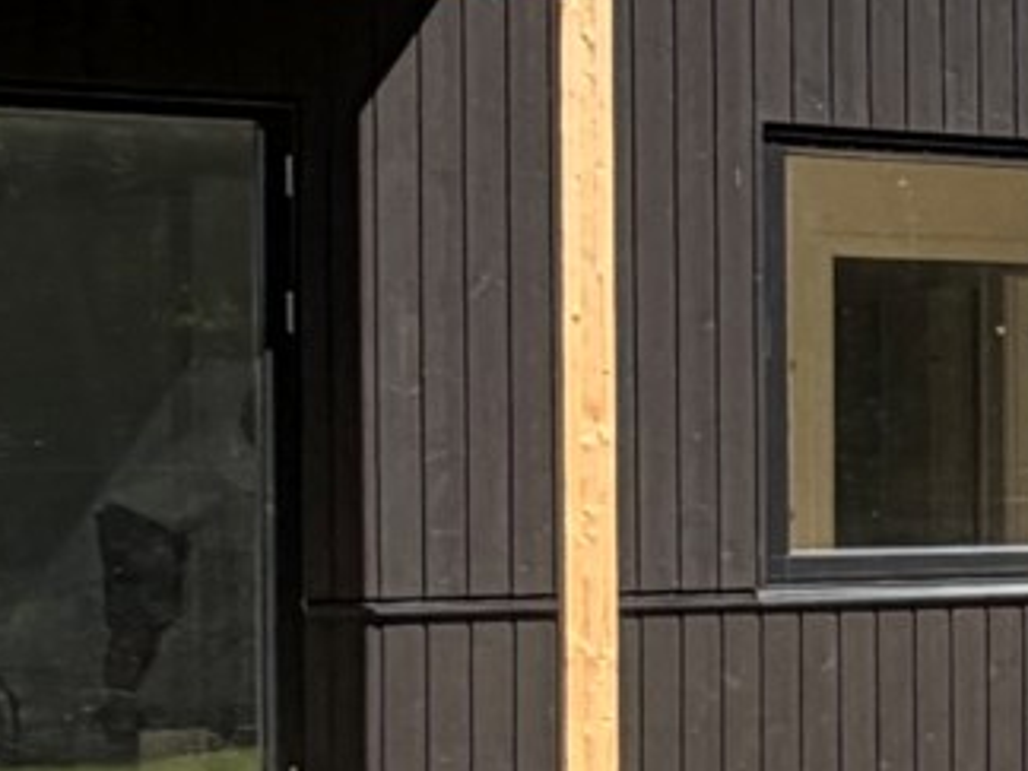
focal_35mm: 108
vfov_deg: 13.7
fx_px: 3207
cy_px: 458
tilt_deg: +0.3
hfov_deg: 12.0
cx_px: 2859
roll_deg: +0.9
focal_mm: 2.22
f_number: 2.2
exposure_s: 1/770
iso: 40
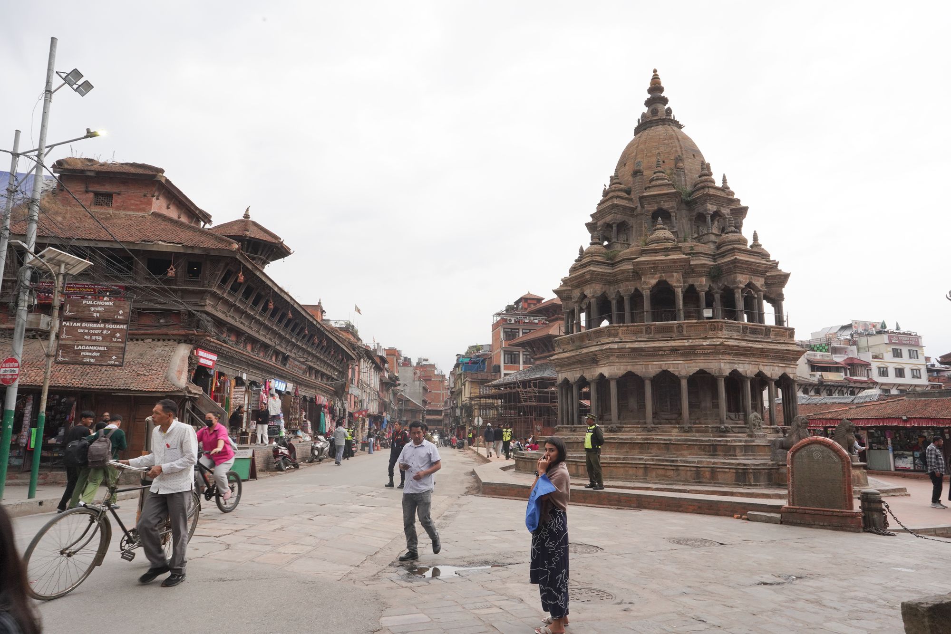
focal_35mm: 24
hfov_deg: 73.7
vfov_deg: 53.1
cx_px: 476
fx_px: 634
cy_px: 317
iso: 800
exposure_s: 1/100
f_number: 18
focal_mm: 24
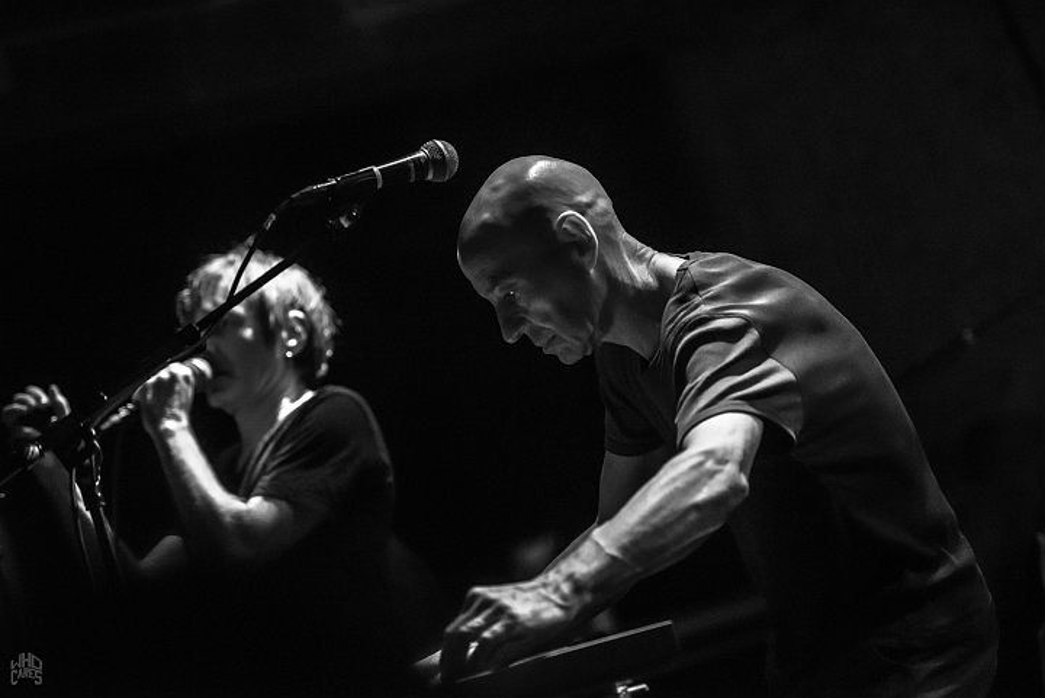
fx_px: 3485
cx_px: 522
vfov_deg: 11.4
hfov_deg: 17.1
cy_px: 349
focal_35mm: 120
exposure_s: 1/80
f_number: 2.8
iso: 3200
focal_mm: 120
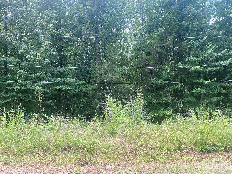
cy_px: 87
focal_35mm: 26
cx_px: 116
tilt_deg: +1.8
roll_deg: +0.7
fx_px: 174
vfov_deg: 53.1
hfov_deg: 67.3
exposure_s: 1/204
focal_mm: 4.25
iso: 32
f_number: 1.8
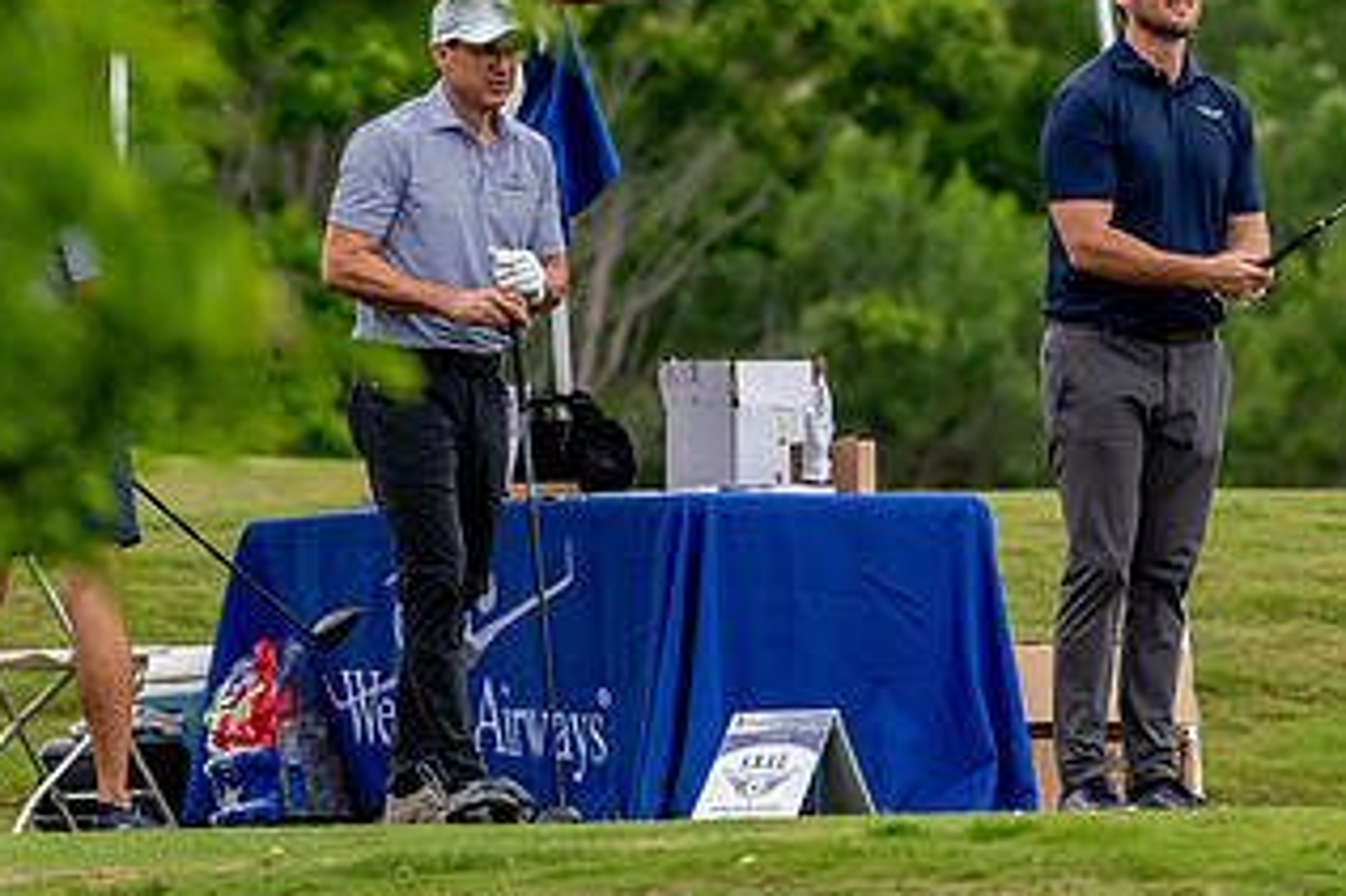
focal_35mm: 796
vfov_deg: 1.7
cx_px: 1040
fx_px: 29745
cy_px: 151
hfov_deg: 2.6
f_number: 5.6
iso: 1000
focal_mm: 290
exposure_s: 1/2000
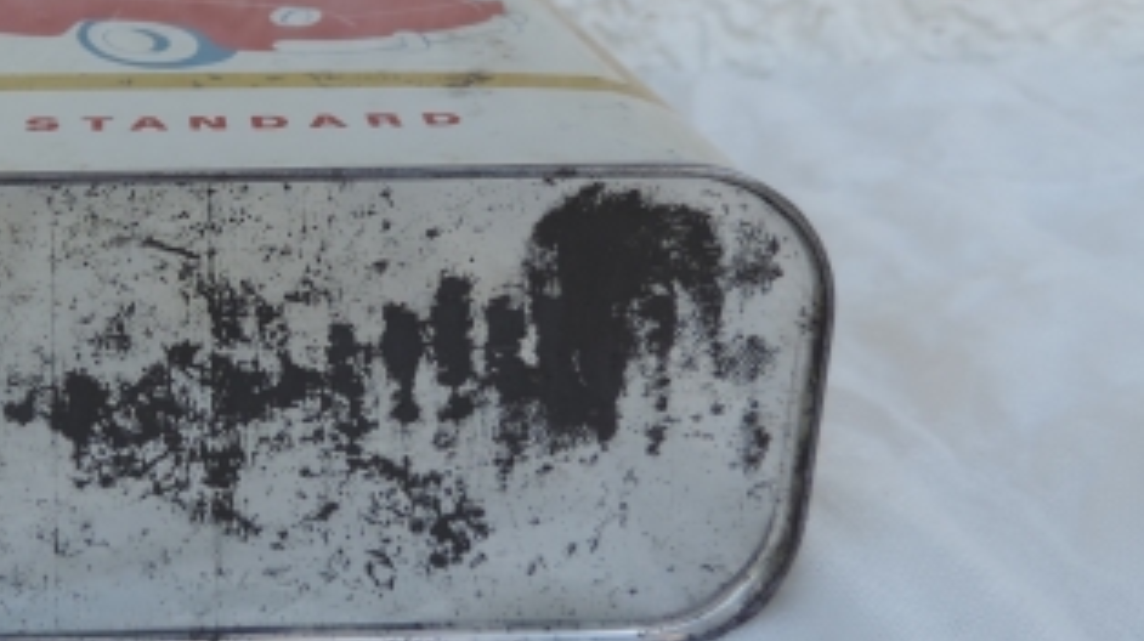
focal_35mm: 50
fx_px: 1515
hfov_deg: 39.2
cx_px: 175
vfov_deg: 23.6
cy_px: 135
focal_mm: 4.3
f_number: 3
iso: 80
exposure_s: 1/250
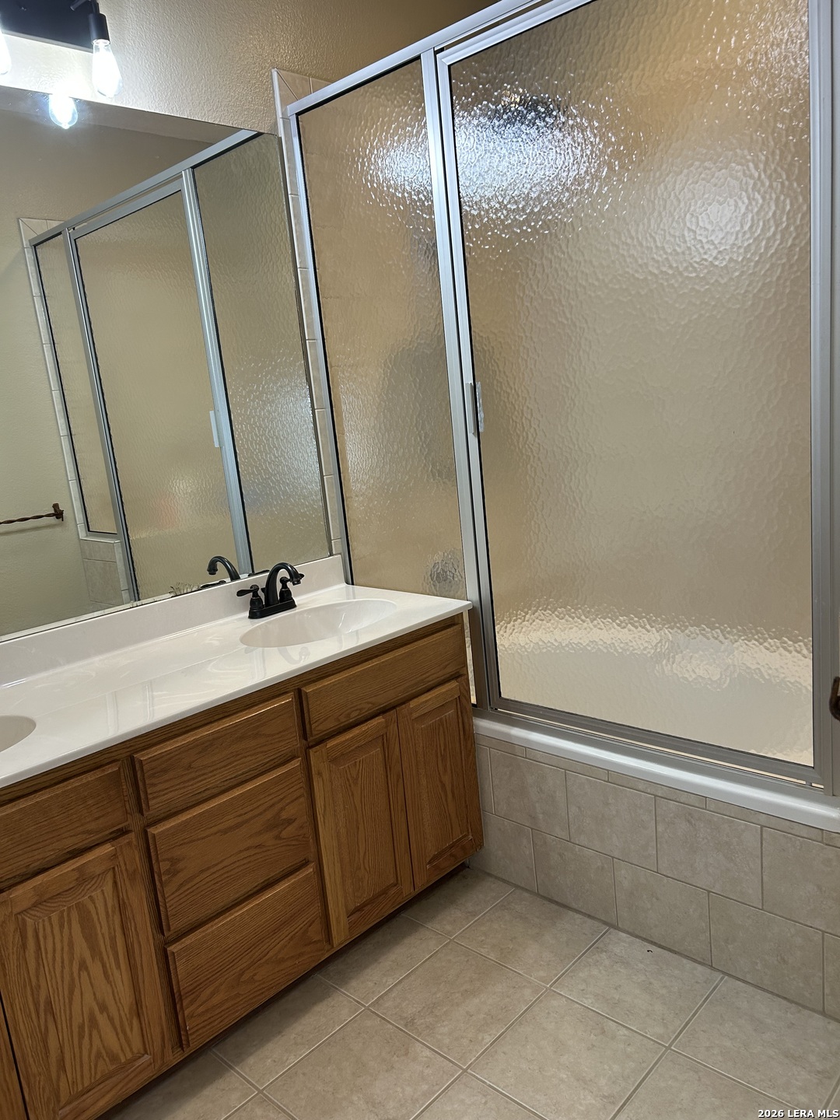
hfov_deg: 53.1
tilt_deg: -11.6
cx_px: 420
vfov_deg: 67.3
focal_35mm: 26
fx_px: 841
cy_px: 560
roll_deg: +4.4
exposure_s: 1/120
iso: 100
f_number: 1.5
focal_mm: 5.7
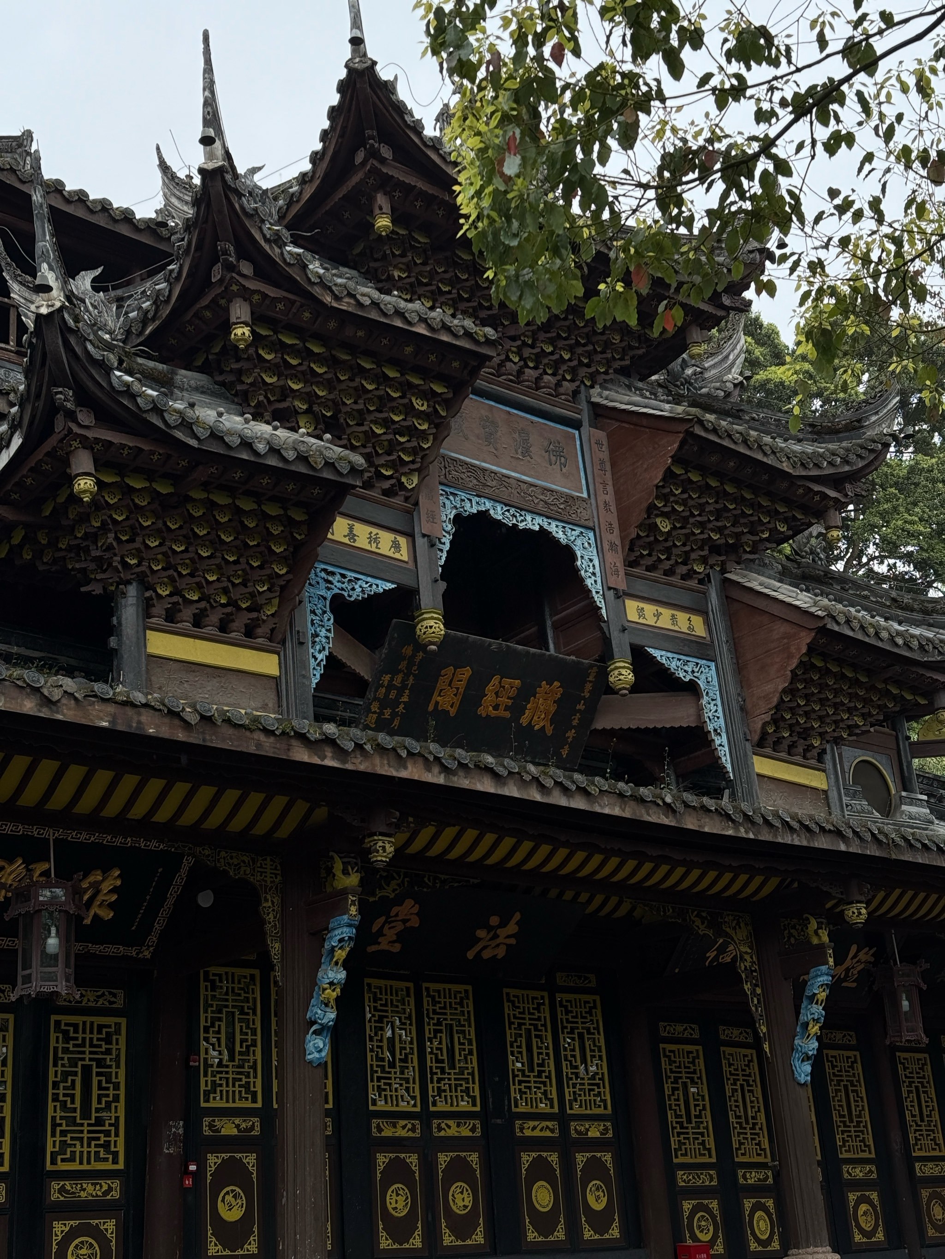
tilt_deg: +21.3
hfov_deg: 30.3
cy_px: 630
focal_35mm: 48
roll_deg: +3.7
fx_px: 1747
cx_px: 472
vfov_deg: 39.7
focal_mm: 6.76
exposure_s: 1/693
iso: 100
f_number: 1.78
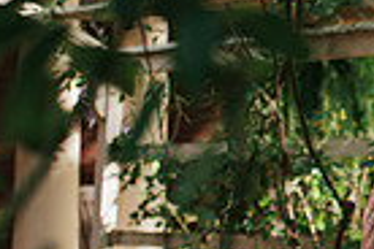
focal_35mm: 147
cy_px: 93
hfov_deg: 13.3
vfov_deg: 9.3
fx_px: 1527
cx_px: 531
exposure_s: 1/250
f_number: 3.2
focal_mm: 35
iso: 140
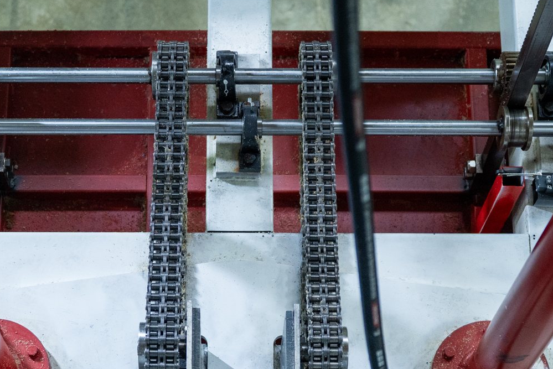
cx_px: 227
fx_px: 1196
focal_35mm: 78
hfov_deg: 26.0
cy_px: 219
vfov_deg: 17.5
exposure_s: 1/100
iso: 2500
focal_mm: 38.9
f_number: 2.8
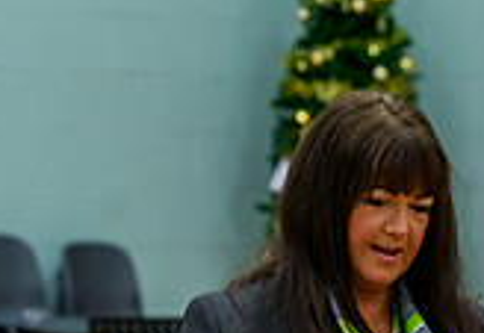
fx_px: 4116
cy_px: 538
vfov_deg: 4.6
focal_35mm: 303
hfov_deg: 6.6
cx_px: 763
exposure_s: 1/200
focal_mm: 84
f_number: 4
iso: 2500
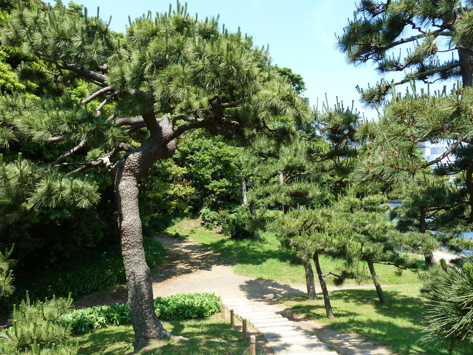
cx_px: 236
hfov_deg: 69.4
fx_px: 342
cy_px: 178
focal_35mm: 25
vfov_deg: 54.9
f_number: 4
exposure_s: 1/160
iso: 80
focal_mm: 4.1
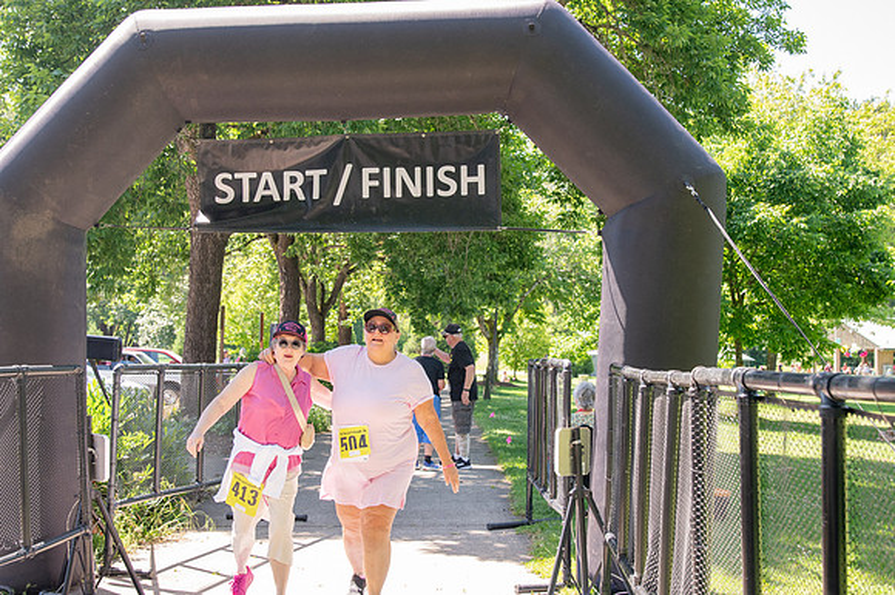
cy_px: 298
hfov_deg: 42.8
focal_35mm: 46
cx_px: 448
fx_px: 1143
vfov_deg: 29.2
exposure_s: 1/400
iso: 500
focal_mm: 31
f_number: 4
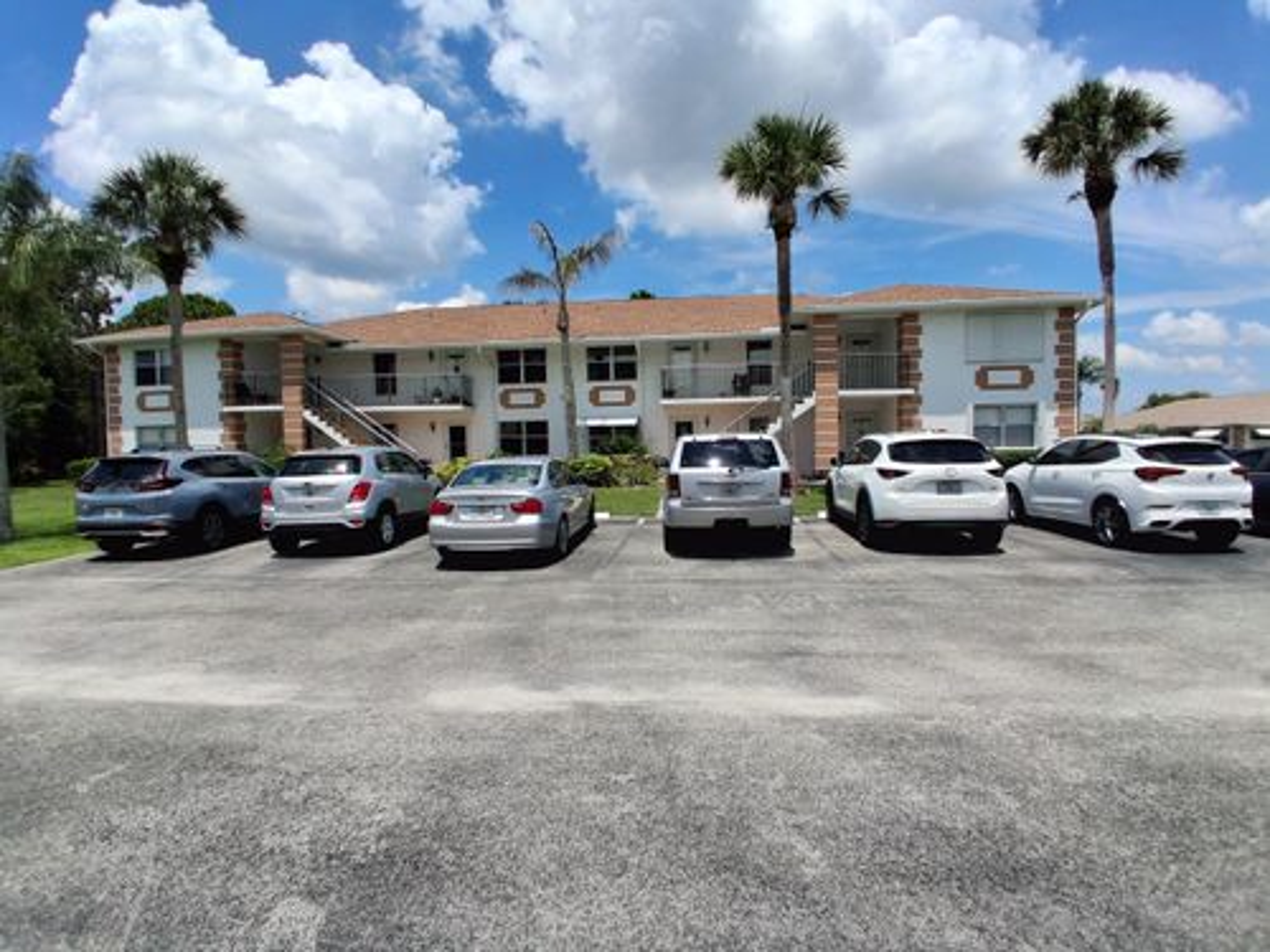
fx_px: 624
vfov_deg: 74.7
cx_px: 635
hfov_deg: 91.0
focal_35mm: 17
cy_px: 476
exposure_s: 1/2247
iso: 50
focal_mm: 1.4
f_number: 2.2
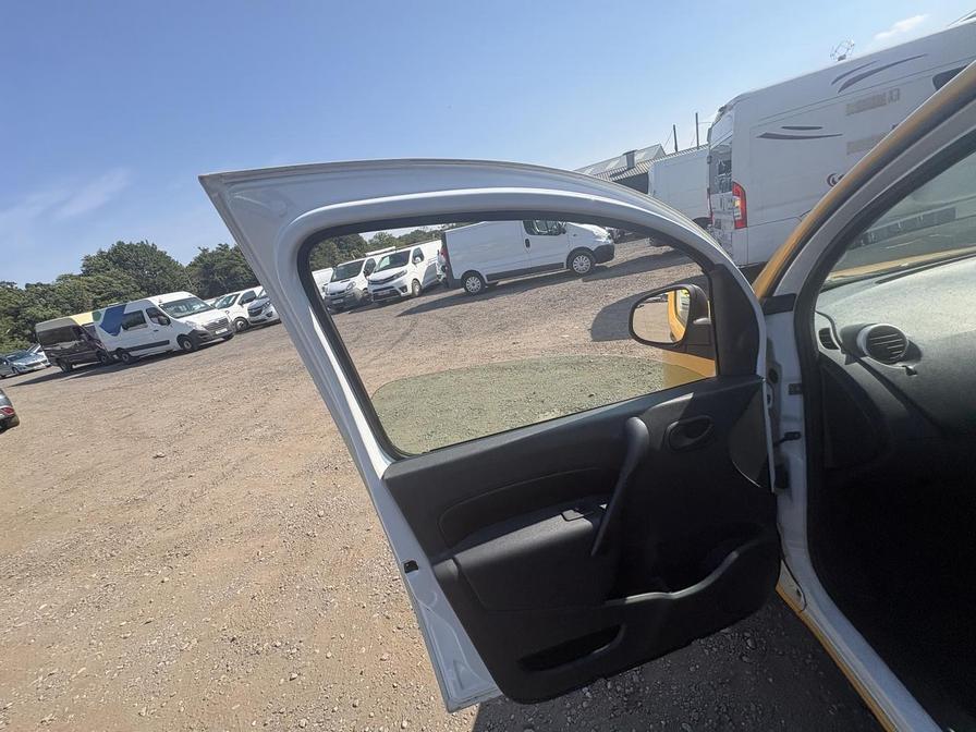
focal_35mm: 14
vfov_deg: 85.7
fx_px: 395
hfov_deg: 102.1
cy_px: 366
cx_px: 488
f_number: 2.2
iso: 40
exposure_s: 1/921
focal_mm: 2.22
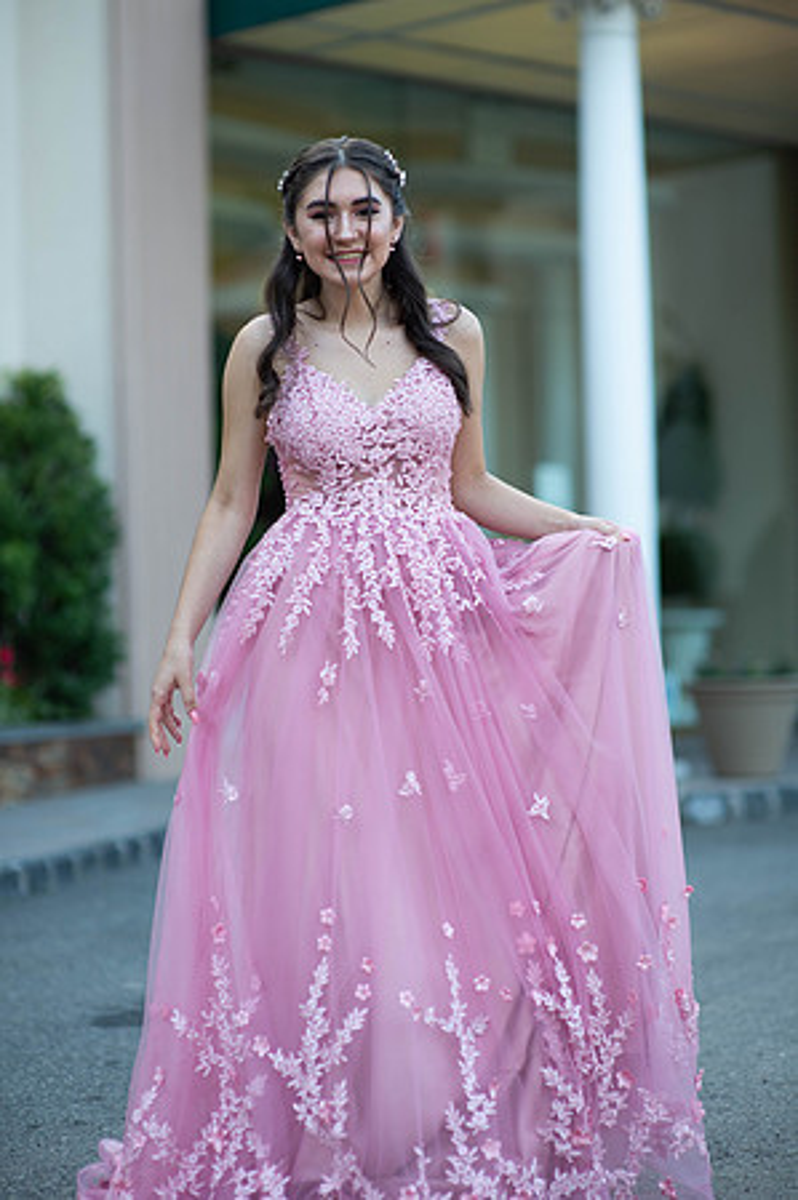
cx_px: 399
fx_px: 2833
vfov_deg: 23.9
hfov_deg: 16.0
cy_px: 600
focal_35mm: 85
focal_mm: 85
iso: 250
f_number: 2
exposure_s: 1/640
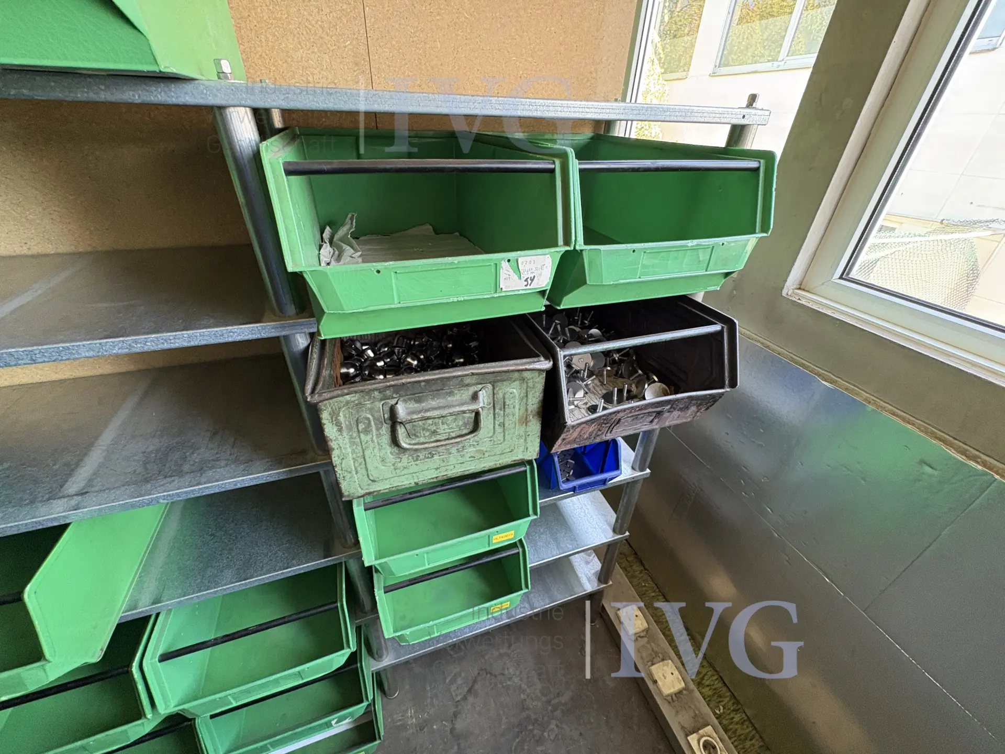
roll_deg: -2.5
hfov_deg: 102.1
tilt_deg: -32.5
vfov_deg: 85.7
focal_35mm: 14
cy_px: 377
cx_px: 502
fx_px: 406
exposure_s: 1/50
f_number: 2.2
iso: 320
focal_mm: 2.22
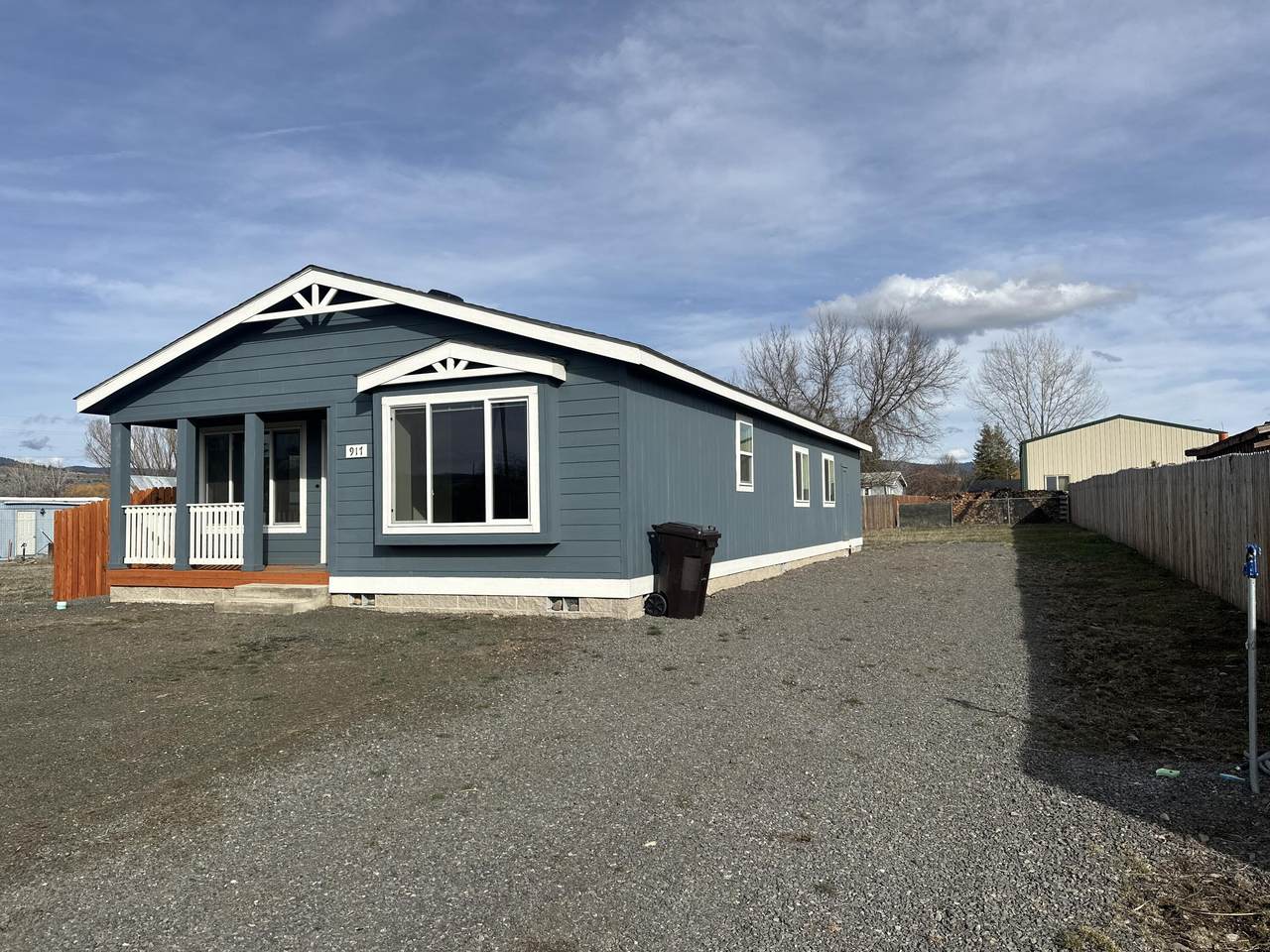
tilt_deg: +3.7
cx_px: 635
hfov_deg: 71.6
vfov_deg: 56.8
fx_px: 881
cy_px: 476
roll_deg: +0.8
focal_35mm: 24
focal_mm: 6.86
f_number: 1.78
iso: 80
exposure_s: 1/7042
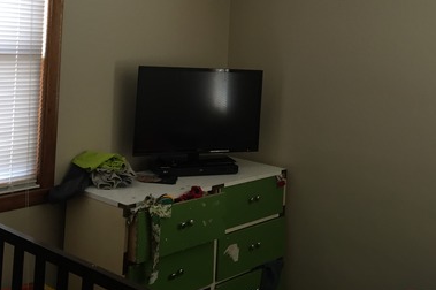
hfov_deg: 38.9
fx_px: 617
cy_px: 35
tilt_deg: +0.1
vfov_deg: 25.7
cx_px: 208
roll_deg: -1.9
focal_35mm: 51
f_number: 2.2
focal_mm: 4.15
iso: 32
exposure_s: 1/30
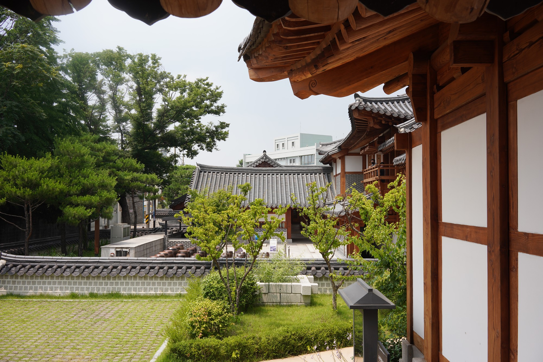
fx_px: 528
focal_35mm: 35
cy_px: 181
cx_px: 272
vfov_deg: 37.9
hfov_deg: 54.4
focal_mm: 35
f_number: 13
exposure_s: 1/100
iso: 200
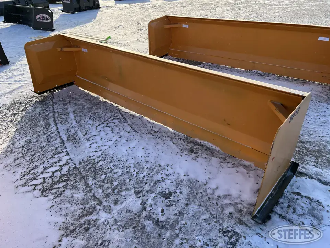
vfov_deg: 53.1
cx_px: 165
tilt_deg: -31.2
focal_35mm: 26
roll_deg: +1.9
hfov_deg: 67.3
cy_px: 124
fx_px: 248
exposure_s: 1/1295
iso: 50
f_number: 1.5
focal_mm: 5.7
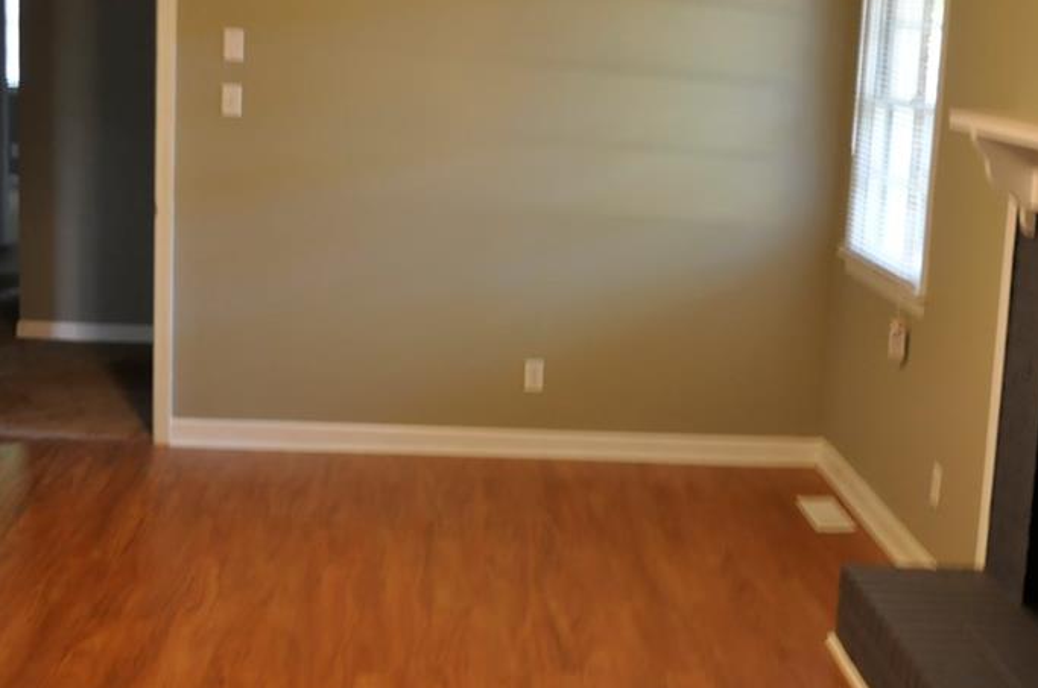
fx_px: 1554
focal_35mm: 54
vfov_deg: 24.9
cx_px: 547
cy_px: 268
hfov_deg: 36.9
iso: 800
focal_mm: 24
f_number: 3.8
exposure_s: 1/10
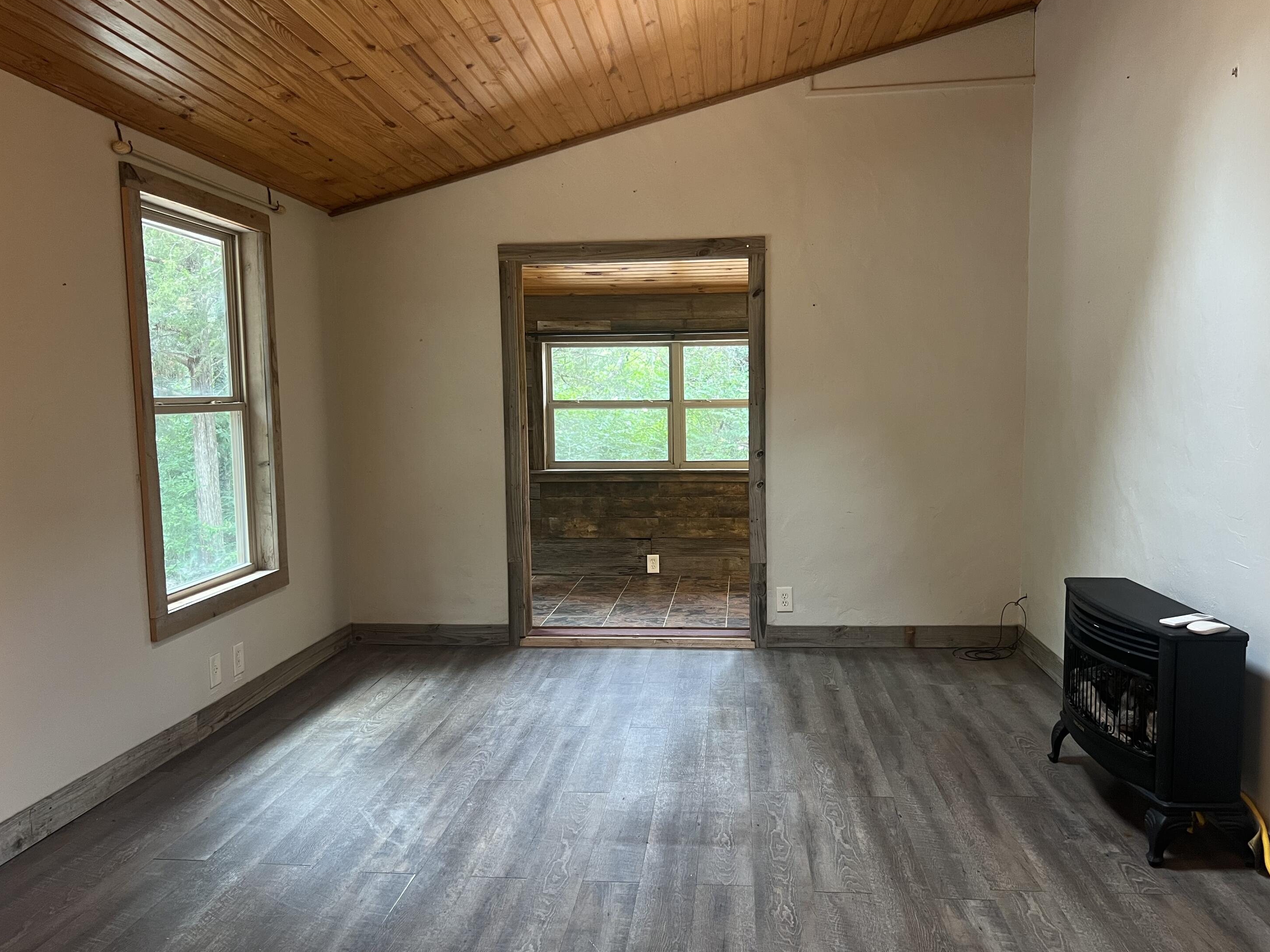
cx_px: 651
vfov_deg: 51.3
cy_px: 460
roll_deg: +0.2
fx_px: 991
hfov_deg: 65.3
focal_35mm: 27
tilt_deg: -5.4
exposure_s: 1/60
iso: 160
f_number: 1.5
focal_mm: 5.7
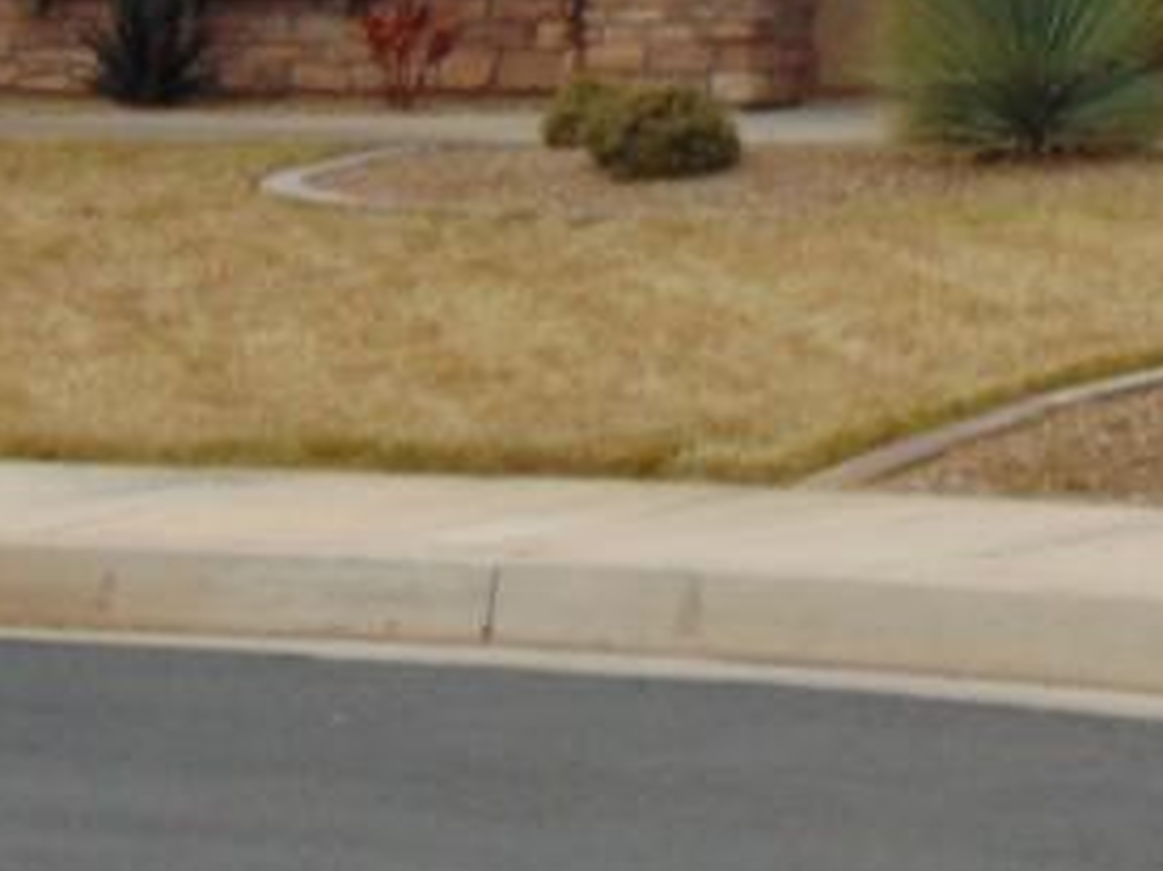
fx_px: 6246
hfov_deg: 10.4
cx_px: 1451
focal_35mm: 186
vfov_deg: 7.9
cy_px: -186
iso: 80
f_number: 3.5
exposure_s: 1/125
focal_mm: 9
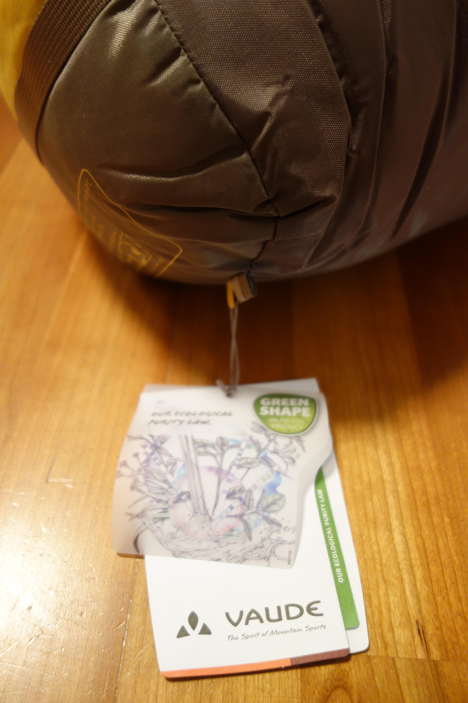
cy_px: 352
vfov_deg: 65.5
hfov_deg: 46.4
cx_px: 234
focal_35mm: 28
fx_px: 546
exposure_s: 1/30
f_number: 1.8
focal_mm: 10.4
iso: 500
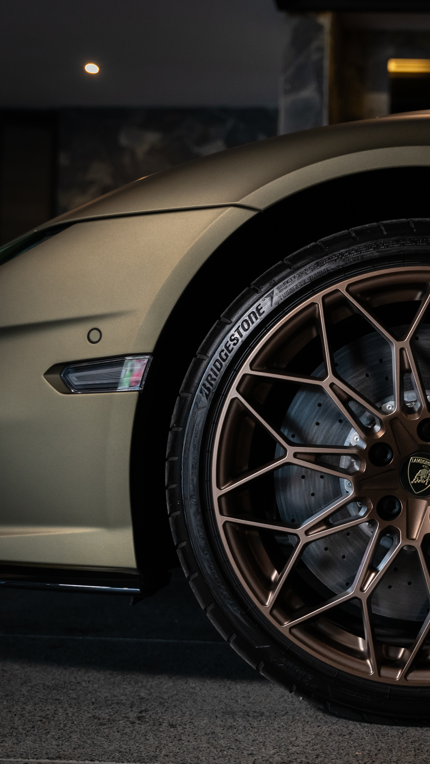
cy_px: 381
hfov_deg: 22.6
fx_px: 1040
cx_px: 411
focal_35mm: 51
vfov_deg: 40.4
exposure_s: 1/60
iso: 2500
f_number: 2.8
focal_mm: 32.2
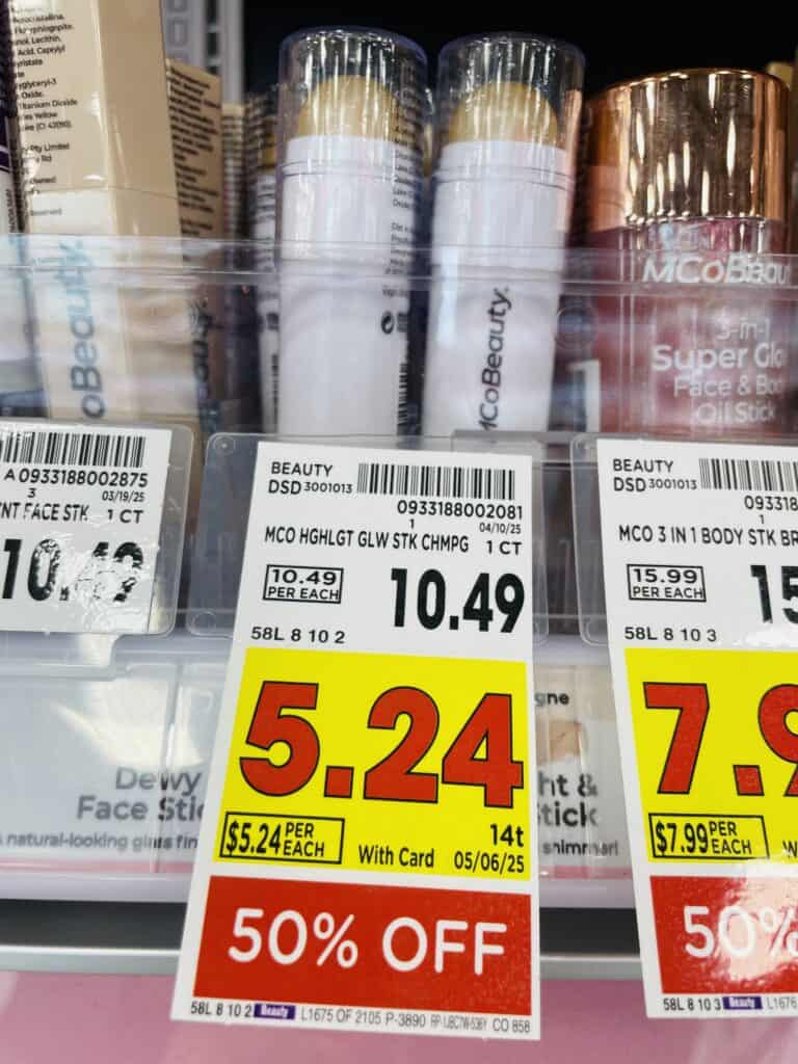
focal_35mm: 26
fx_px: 799
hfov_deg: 53.1
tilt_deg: -11.6
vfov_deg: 67.3
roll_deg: -1.0
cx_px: 399
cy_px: 532
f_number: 1.6
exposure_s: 1/67
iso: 32
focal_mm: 4.2
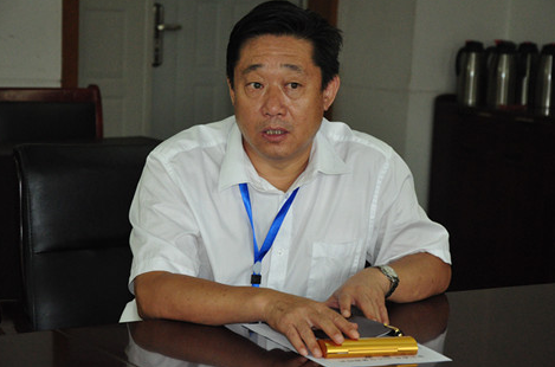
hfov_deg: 18.3
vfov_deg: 12.2
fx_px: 1722
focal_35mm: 112
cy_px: 178
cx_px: 280
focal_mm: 70
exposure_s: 1/60
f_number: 5.3
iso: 2000
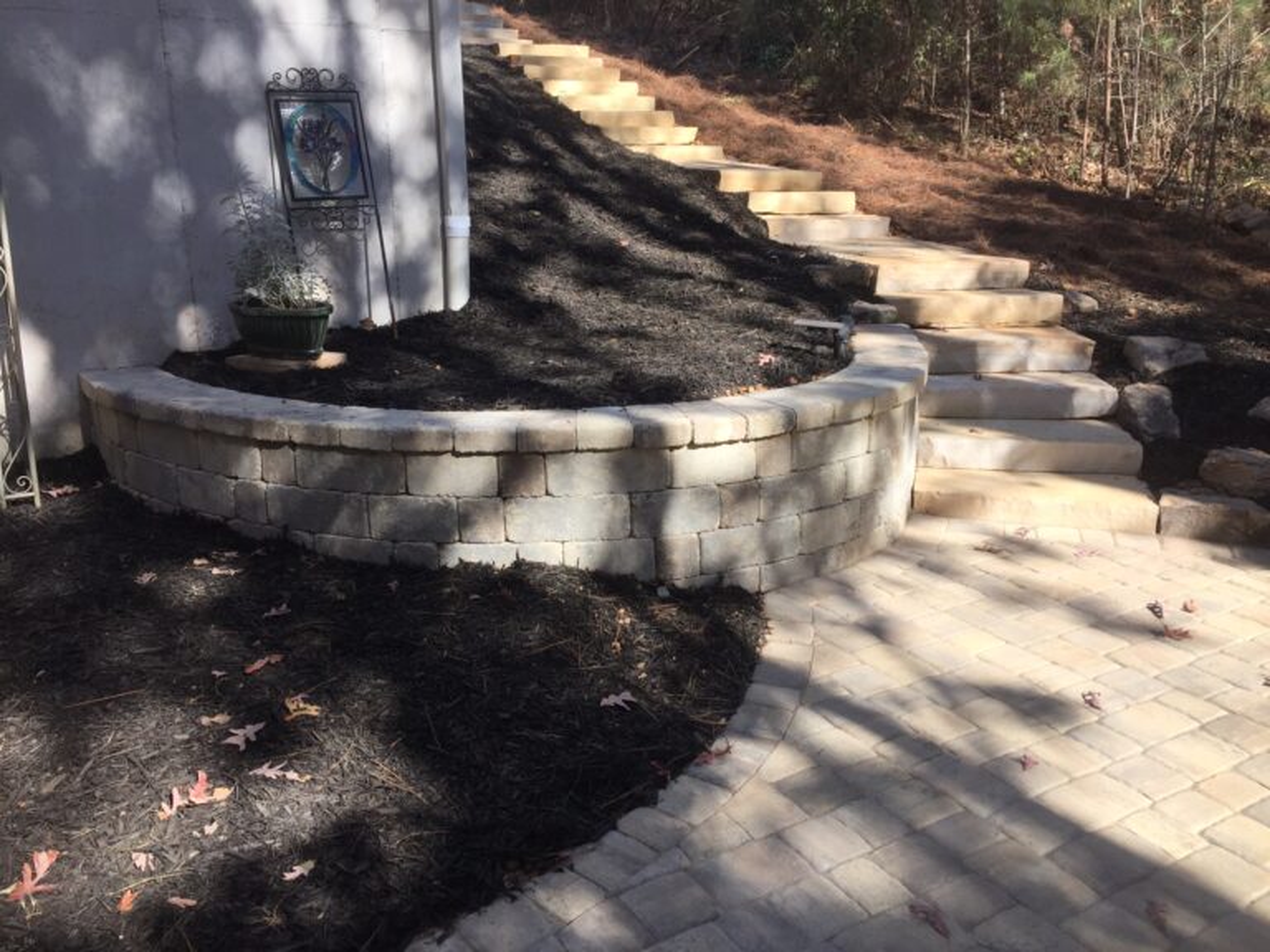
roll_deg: +0.1
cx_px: 635
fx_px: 1064
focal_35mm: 29
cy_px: 476
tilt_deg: -14.2
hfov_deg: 61.7
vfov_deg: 48.2
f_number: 2.2
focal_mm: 4.15
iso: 32
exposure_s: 1/682
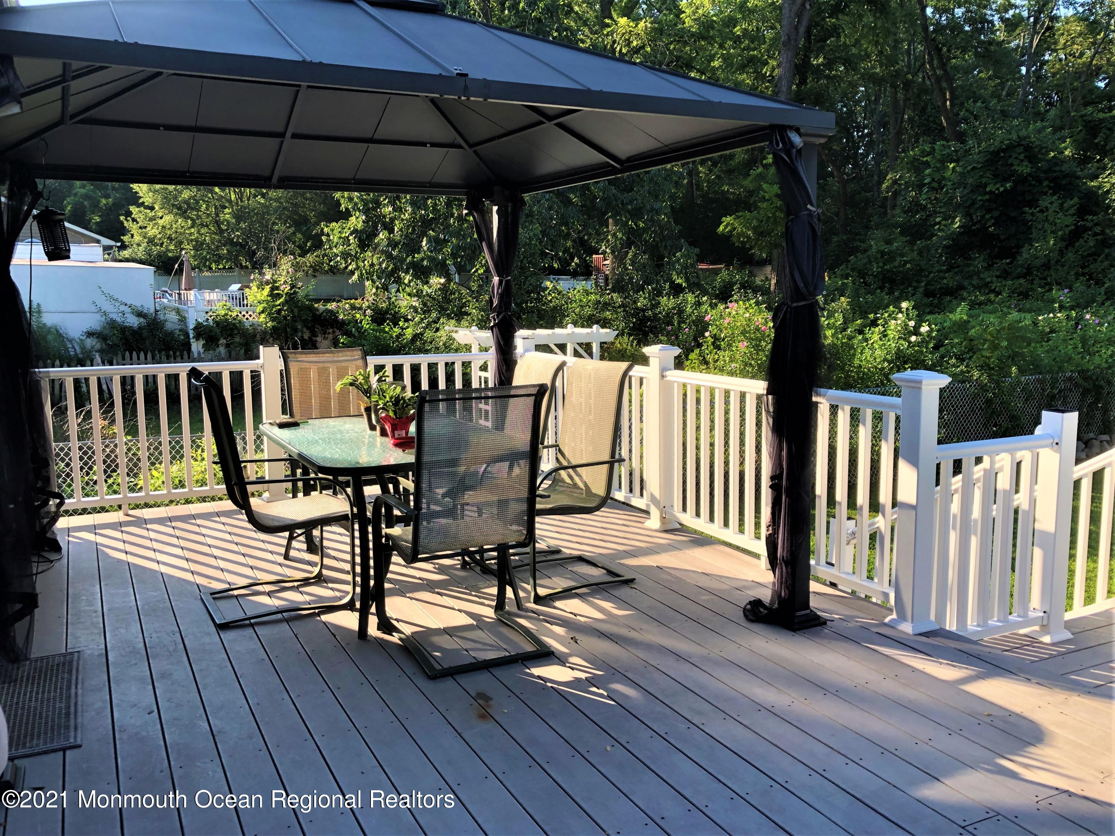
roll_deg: -0.8
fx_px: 902
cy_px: 418
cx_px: 558
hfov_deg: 63.4
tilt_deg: -8.4
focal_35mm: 28
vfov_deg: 49.7
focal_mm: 3.99
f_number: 1.8
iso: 20
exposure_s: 1/403
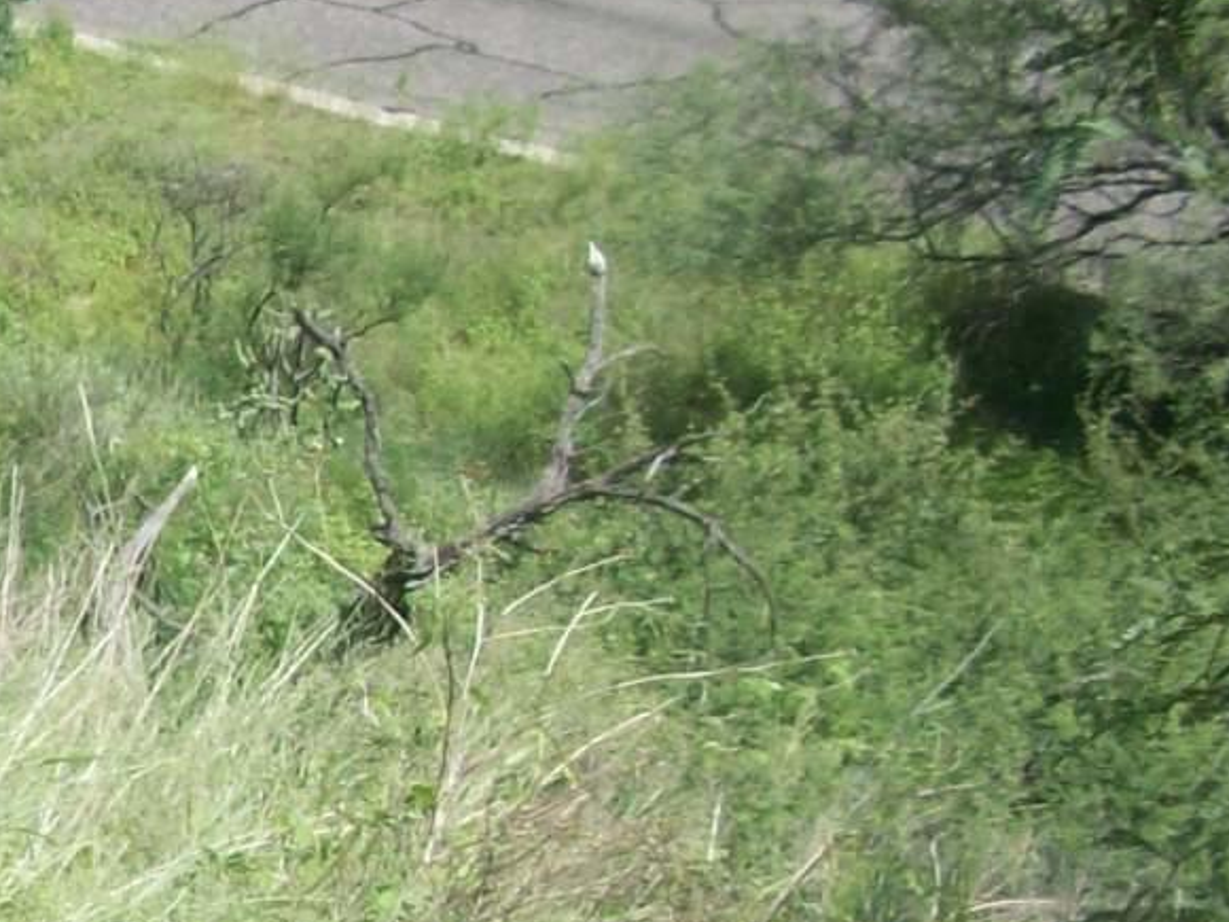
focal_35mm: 120
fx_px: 4260
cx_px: -822
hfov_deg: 14.8
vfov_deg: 12.3
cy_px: 682
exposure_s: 1/223
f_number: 5.5
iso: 64
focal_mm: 5.7
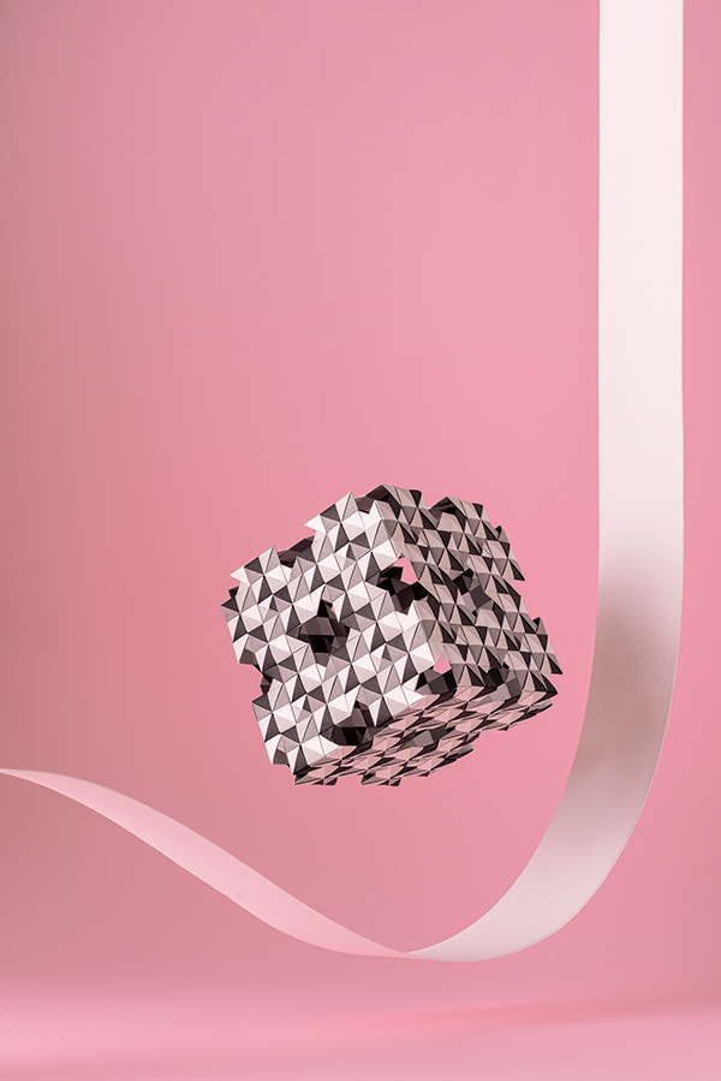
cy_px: 540
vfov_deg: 39.6
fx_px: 1501
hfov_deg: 27.0
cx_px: 360
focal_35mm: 50
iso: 160
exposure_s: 1/125
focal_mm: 50
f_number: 10
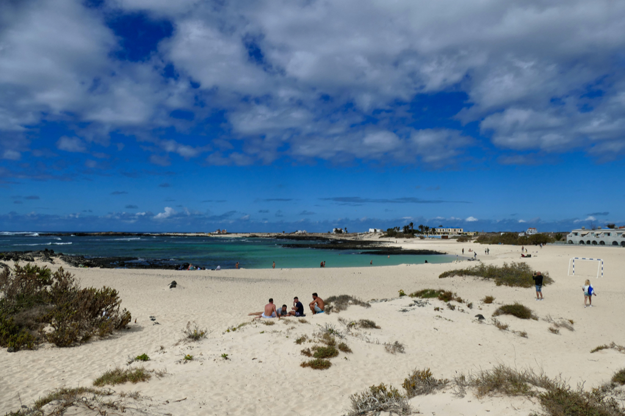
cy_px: 208
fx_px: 434
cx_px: 312
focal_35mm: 25
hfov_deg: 71.5
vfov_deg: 51.3
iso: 125
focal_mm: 9.1
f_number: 7.1
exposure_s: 1/2000
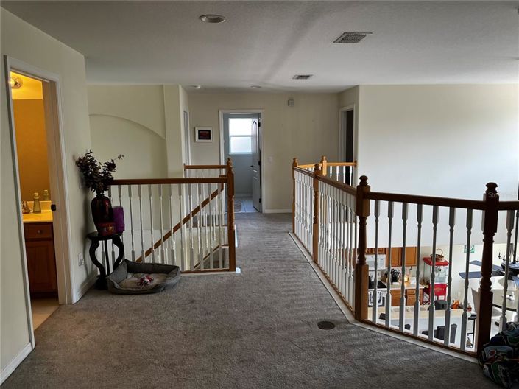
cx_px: 260
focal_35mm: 26
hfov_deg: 67.3
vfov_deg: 53.0
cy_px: 194
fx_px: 390
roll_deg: +1.3
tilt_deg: -2.5
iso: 80
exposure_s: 1/120
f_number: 1.6
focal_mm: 5.1
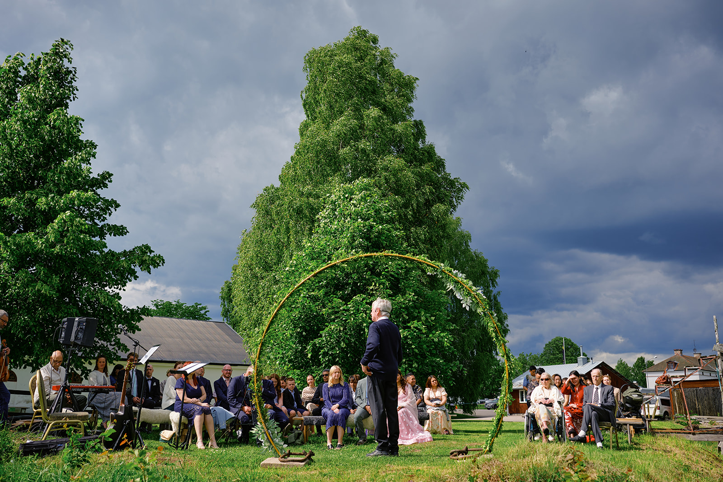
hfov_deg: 54.4
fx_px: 703
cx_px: 362
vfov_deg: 37.9
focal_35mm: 35
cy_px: 241
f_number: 2.8
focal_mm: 23
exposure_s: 1/1500
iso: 125
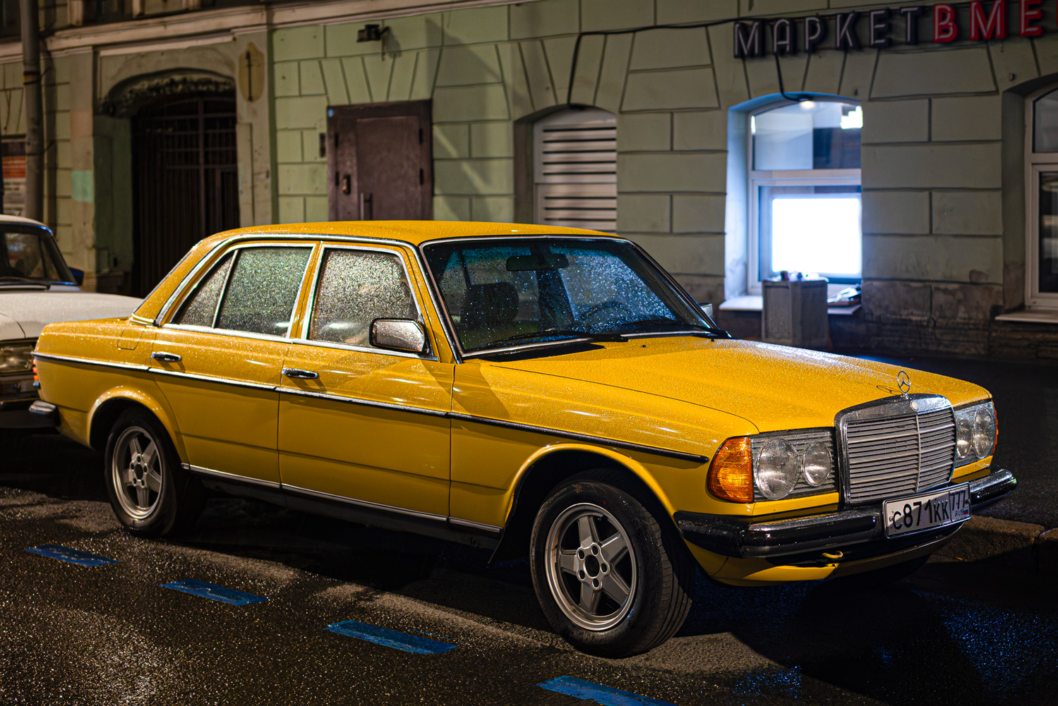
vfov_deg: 33.4
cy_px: 353
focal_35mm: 40
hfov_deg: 48.4
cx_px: 529
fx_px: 1176
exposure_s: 1/80
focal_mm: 40
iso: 1250
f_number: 2
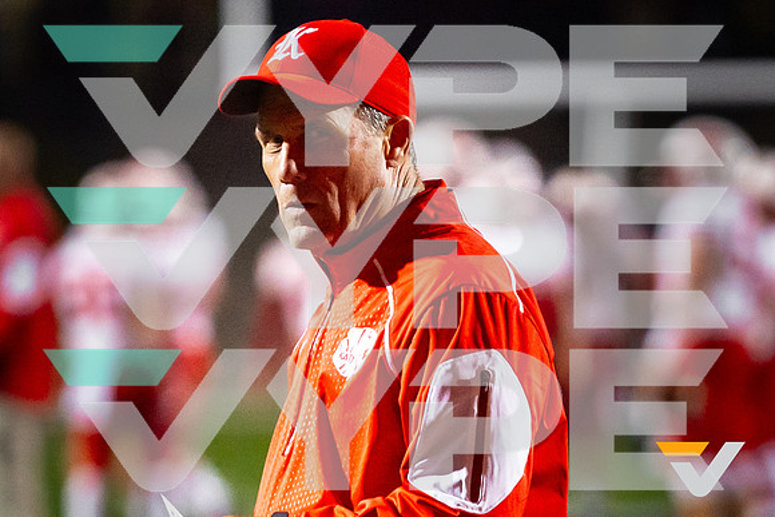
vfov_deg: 2.5
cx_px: 370
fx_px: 11919
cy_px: 398
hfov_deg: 3.7
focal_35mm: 554
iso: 2000
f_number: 2.8
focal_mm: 200
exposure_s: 1/800
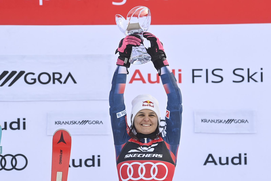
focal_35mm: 135
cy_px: 90
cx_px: 136
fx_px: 1016
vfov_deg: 10.2
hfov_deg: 15.2
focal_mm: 135
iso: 200
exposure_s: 1/1250
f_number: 2.8
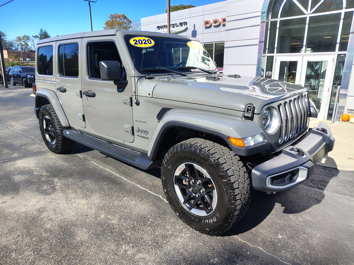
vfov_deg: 56.8
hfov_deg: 71.6
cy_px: 132
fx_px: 245
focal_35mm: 24
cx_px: 177
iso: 101
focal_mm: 5.56
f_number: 1.8
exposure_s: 1/843
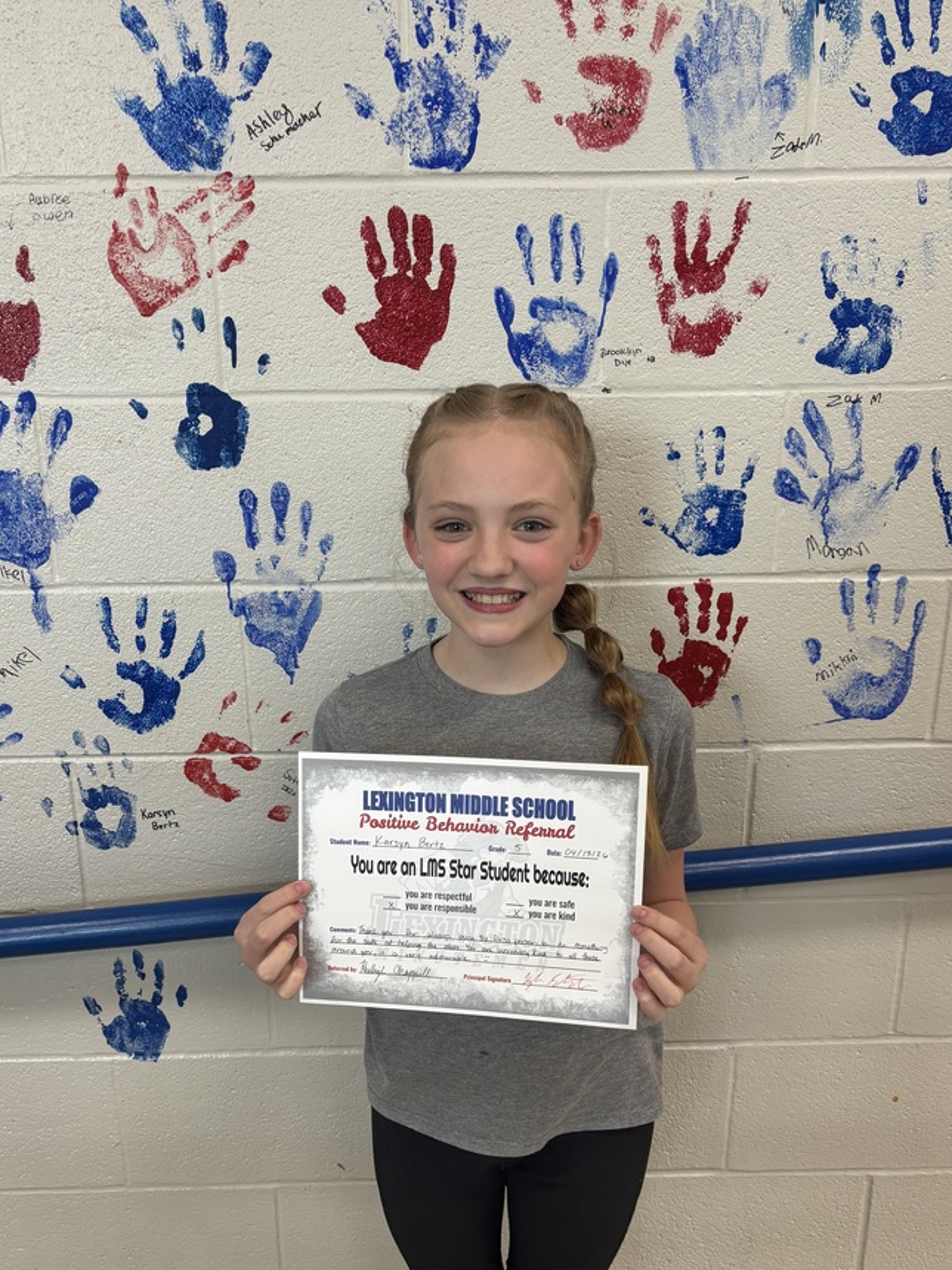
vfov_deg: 58.0
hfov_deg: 45.4
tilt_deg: -18.9
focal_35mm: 31
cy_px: 748
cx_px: 441
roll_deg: +0.2
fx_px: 1137
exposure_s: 1/60
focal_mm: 5.96
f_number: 1.6
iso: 80
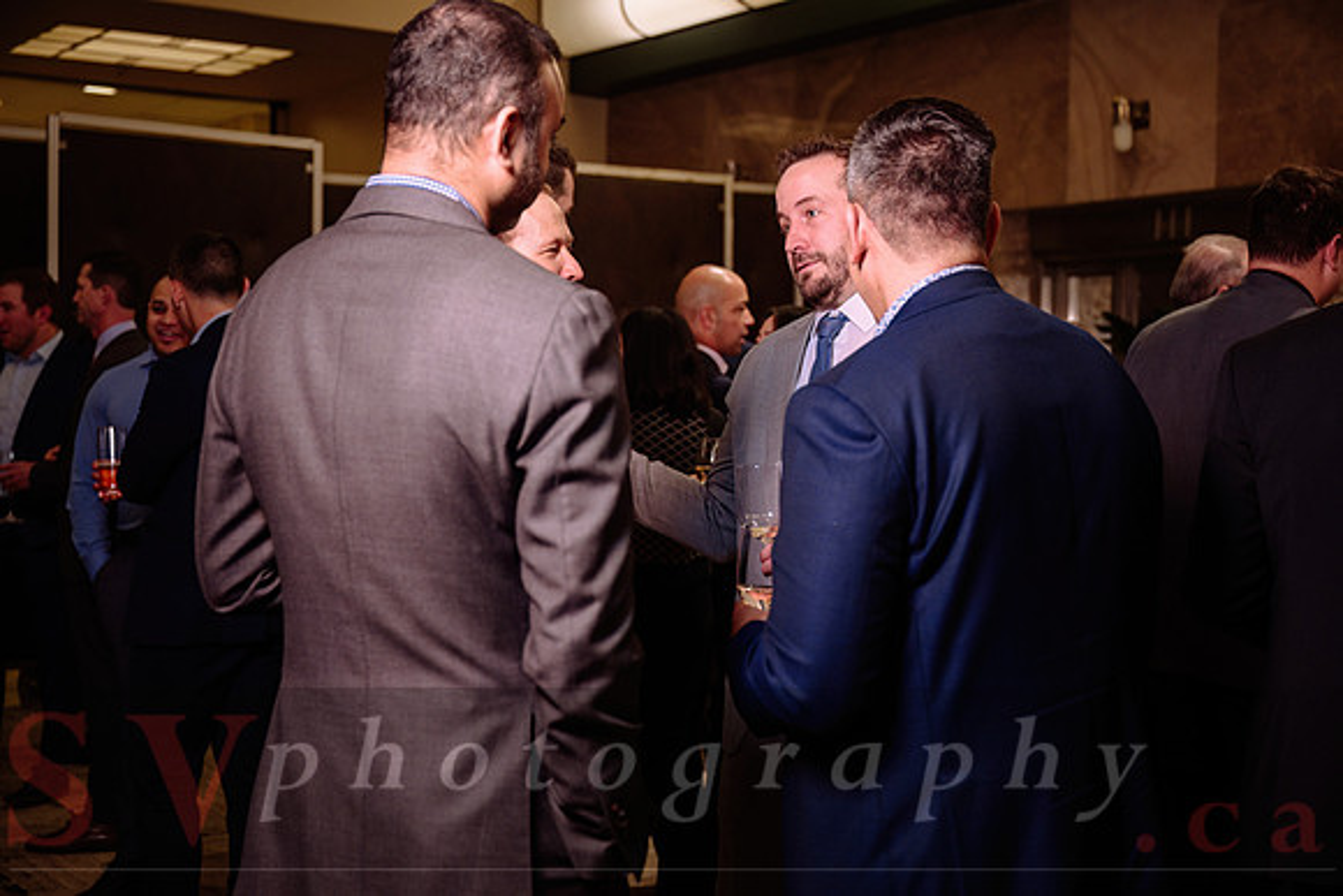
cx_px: 672
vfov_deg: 27.5
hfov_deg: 40.3
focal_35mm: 49
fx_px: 1828
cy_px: 448
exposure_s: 1/80
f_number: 3.5
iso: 800
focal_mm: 49
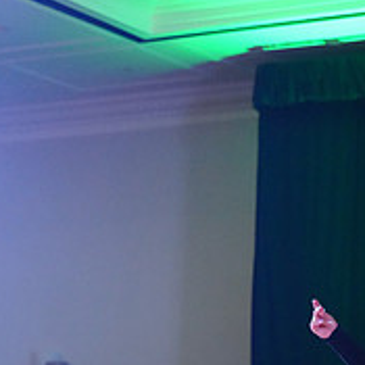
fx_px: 2350
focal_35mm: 197
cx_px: 110
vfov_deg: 8.7
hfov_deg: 8.9
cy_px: 473
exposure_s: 1/400
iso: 6400
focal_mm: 70
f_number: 2.8
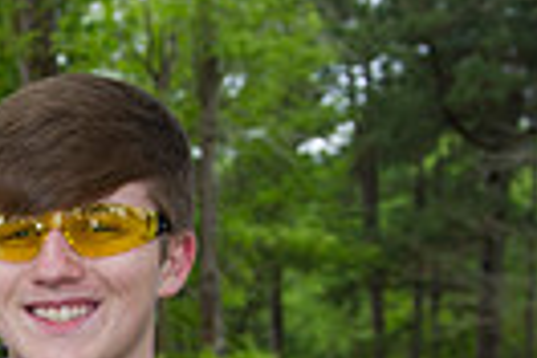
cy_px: 598
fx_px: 2297
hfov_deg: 12.5
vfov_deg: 8.6
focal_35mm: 154
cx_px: -321
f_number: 5.6
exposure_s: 1/200
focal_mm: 35
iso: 400
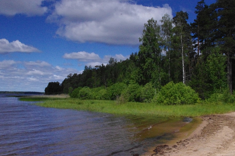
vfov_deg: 35.9
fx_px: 241
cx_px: 119
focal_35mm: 37
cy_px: 76
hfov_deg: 51.9
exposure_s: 1/6000
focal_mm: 24.38
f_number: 14
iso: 6400
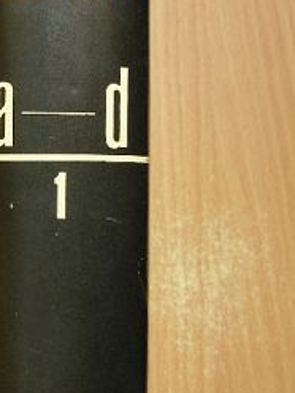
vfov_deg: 20.2
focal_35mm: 97
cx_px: 40
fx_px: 1102
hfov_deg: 15.1
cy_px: 215
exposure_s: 1/32
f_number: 3.5
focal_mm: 8.8
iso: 141
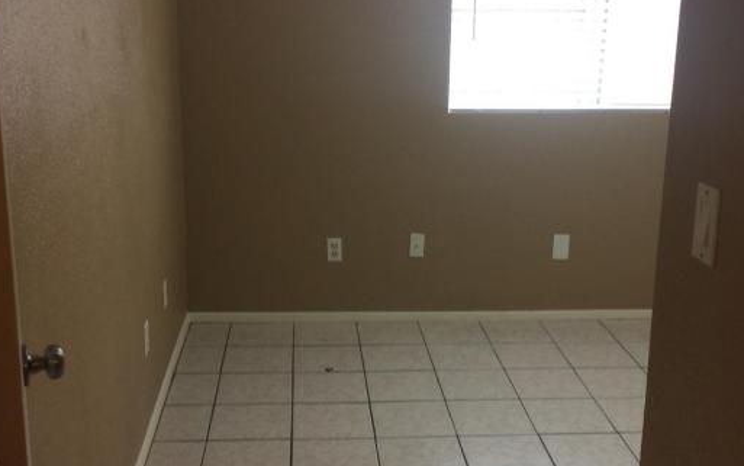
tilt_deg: -13.7
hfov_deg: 43.5
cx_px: 374
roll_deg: +1.1
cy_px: 224
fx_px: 933
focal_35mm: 46
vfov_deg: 28.0
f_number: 2.2
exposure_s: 1/30
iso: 40
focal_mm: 4.15
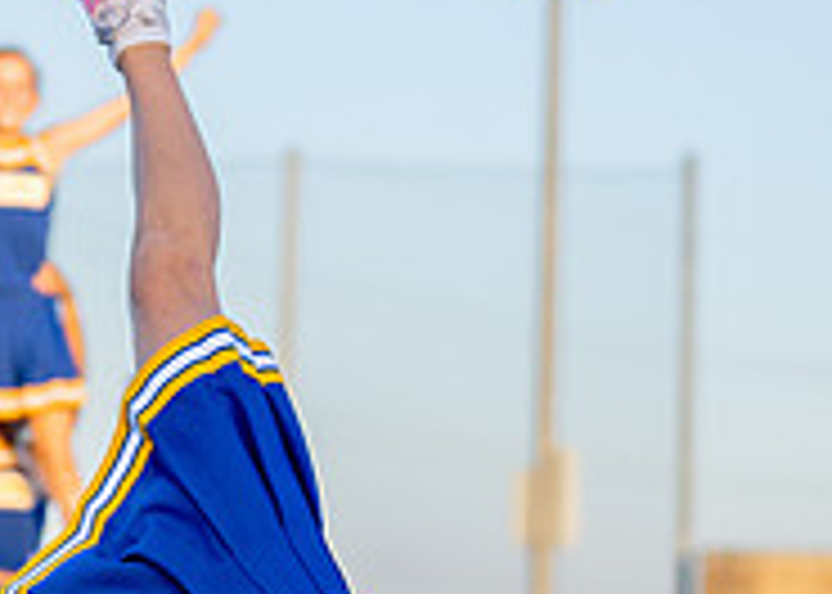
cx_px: 201
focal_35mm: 250
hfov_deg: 8.0
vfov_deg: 5.7
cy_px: 686
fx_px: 5905
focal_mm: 70
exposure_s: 1/2500
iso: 500
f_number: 2.8
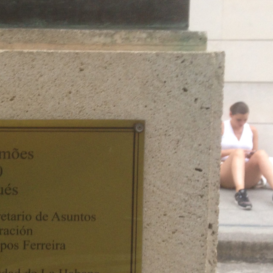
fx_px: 669
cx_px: -15
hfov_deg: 22.0
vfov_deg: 23.0
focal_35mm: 75
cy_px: 110
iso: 64
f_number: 2.4
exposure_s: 1/20
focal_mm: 4.12
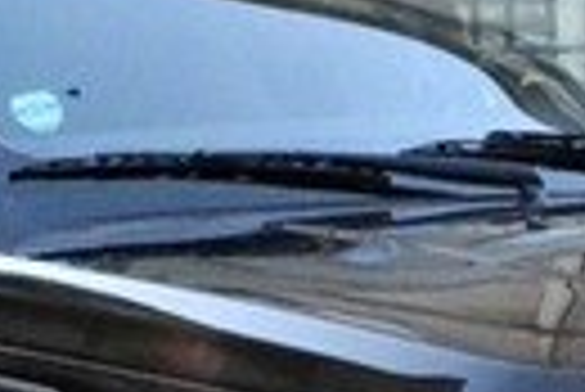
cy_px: 590
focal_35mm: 167
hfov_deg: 12.3
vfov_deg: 8.1
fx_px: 2717
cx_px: 369
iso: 3200
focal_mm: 22
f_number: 5.6
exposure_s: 1/40
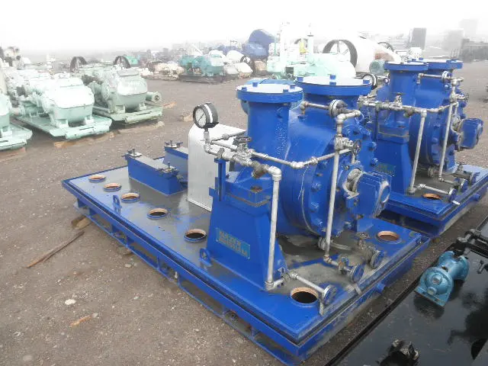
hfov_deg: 63.4
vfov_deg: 49.7
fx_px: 395
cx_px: 244
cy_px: 183
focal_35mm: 28
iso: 64
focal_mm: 5
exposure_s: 1/80
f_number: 3
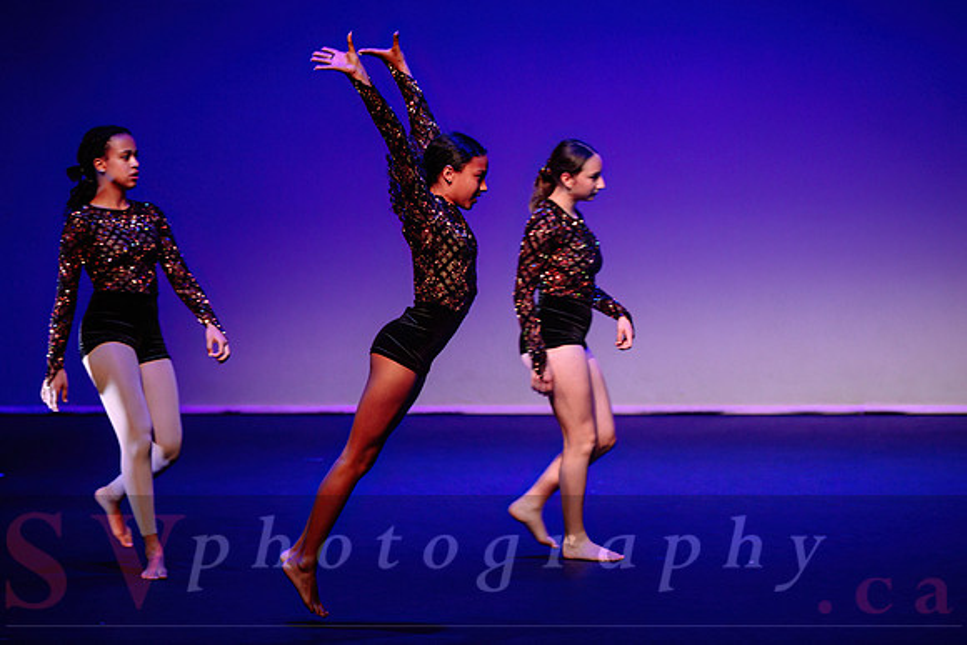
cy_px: 330
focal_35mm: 173
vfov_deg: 7.9
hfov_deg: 11.9
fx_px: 4654
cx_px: 492
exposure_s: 1/400
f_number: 2.8
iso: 1600
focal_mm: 140
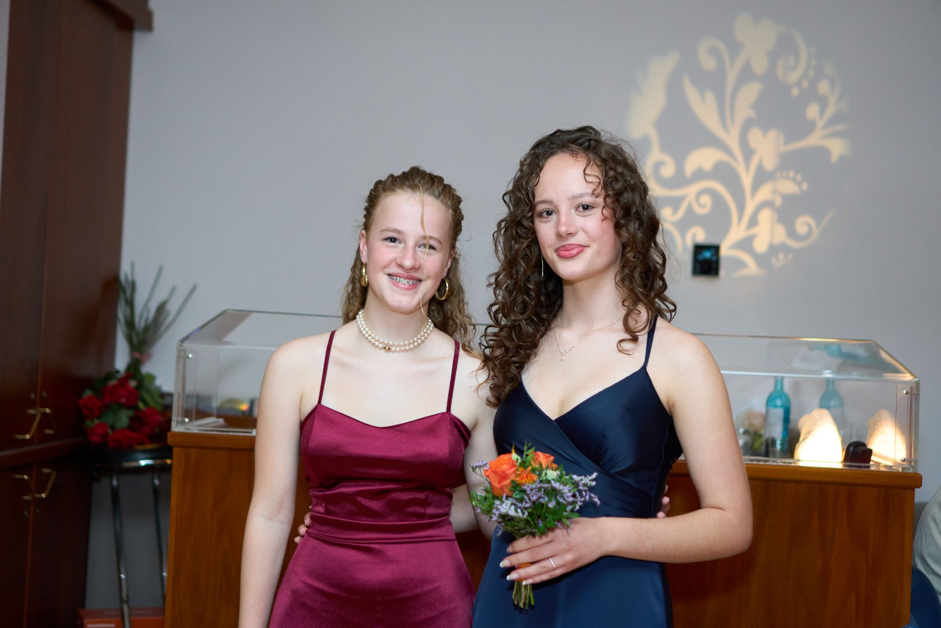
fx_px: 1372
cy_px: 314
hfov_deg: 37.8
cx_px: 470
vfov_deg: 25.8
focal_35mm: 52
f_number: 2
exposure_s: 1/100
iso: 800
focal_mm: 35
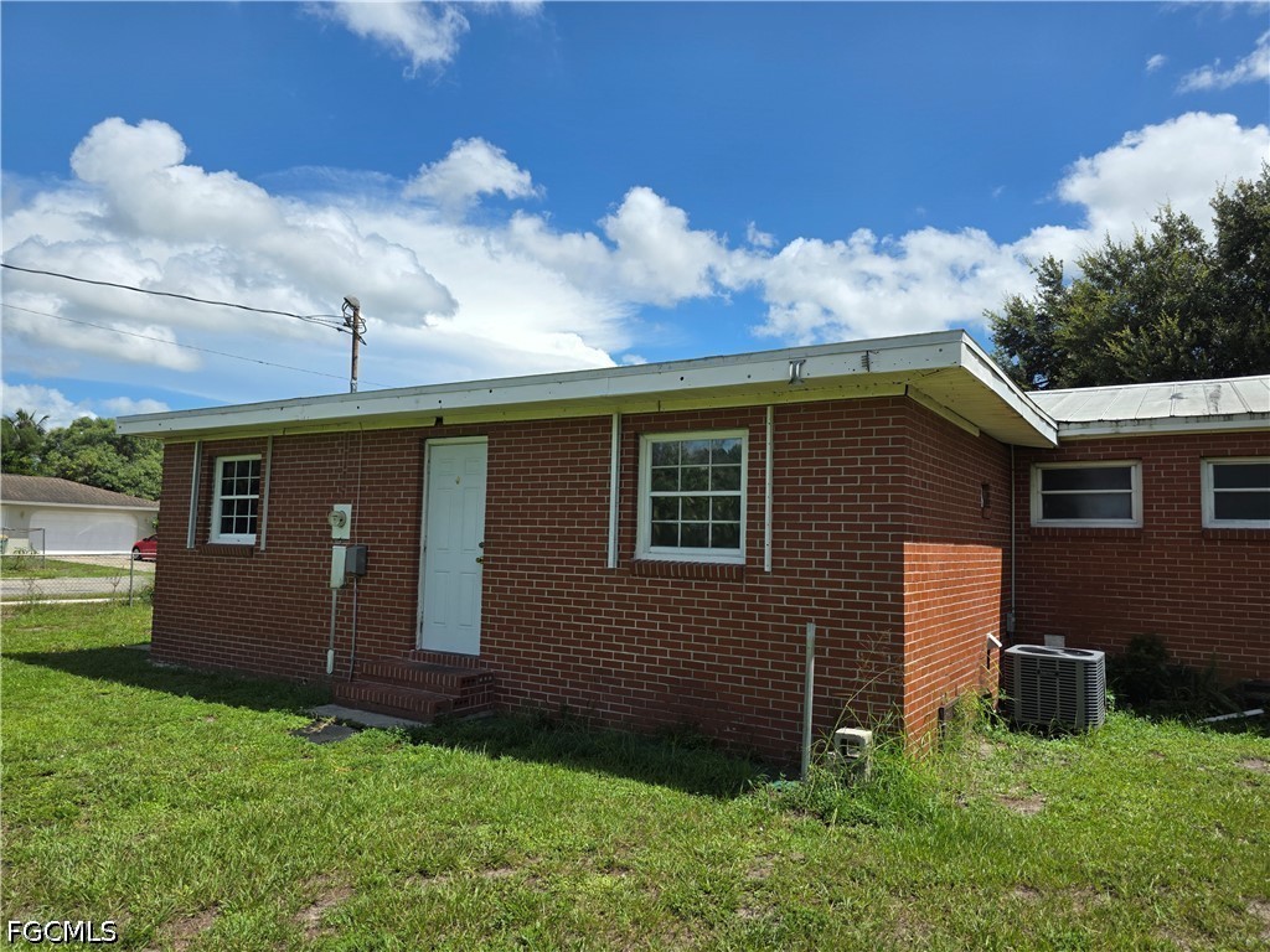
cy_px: 476
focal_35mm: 23
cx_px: 635
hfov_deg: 73.9
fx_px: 844
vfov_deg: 58.9
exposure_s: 1/6809
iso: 80
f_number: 1.7
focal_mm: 6.3
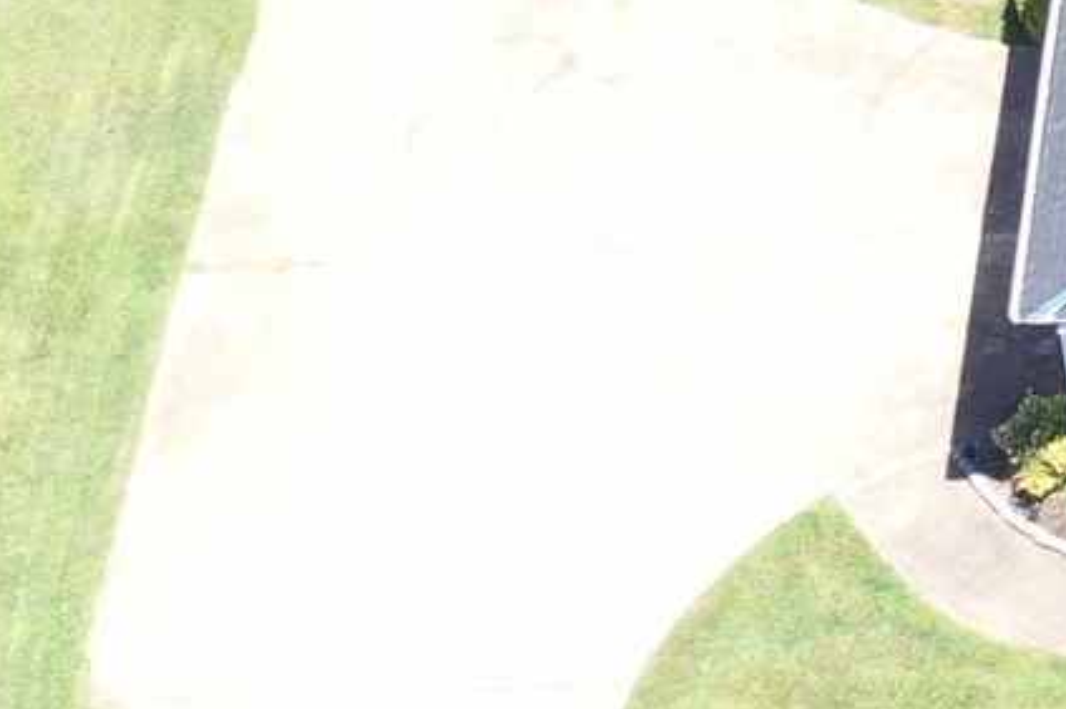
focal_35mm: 203
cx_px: 2021
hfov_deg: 9.6
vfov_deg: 6.7
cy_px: -128
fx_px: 6006
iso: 100
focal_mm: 10.26
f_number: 4.5
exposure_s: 1/200
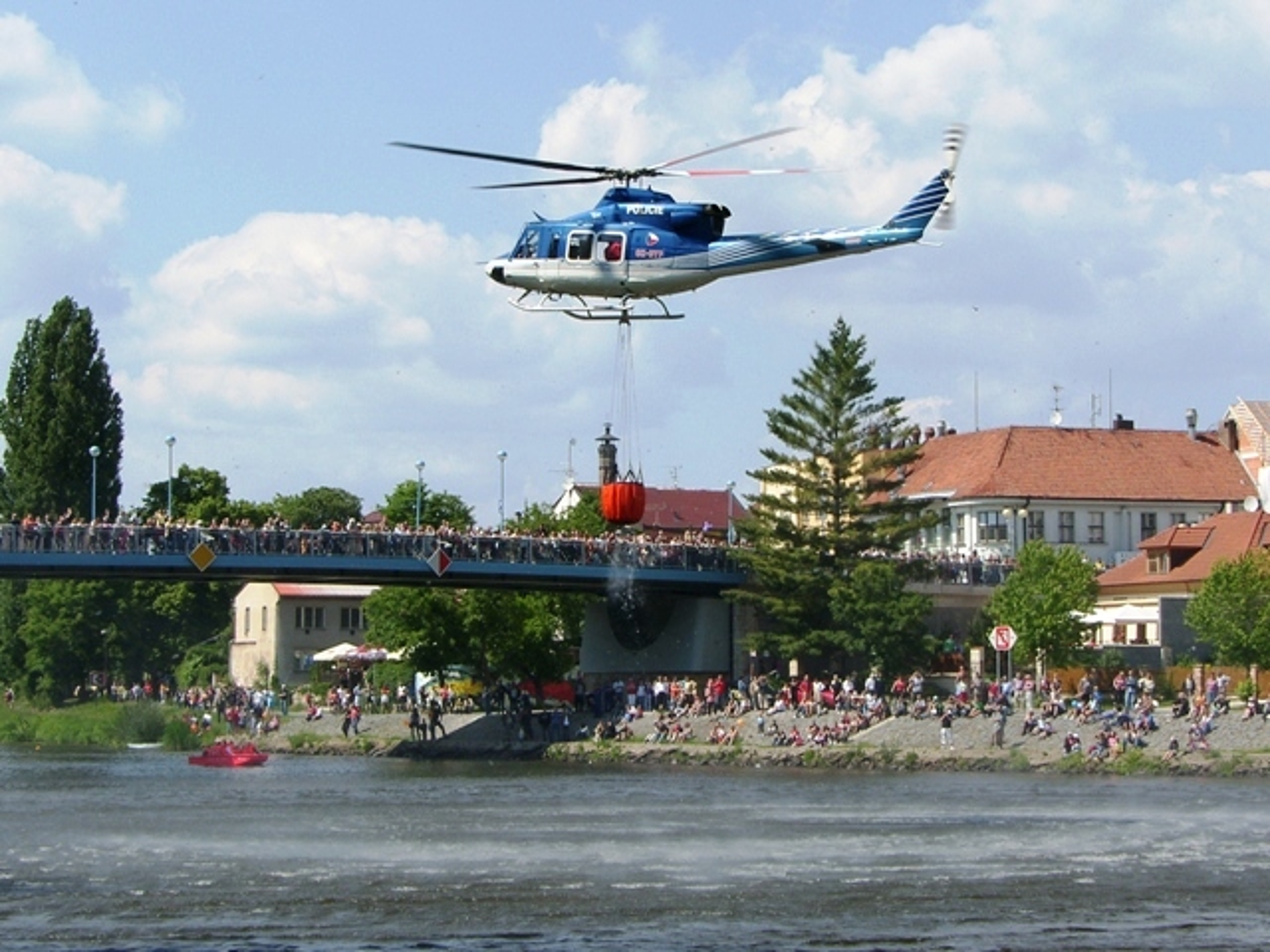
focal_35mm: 75
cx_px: 635
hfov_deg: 26.0
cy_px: 476
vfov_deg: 19.6
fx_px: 2752
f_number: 6.3
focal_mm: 19.4
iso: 50
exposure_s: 1/400
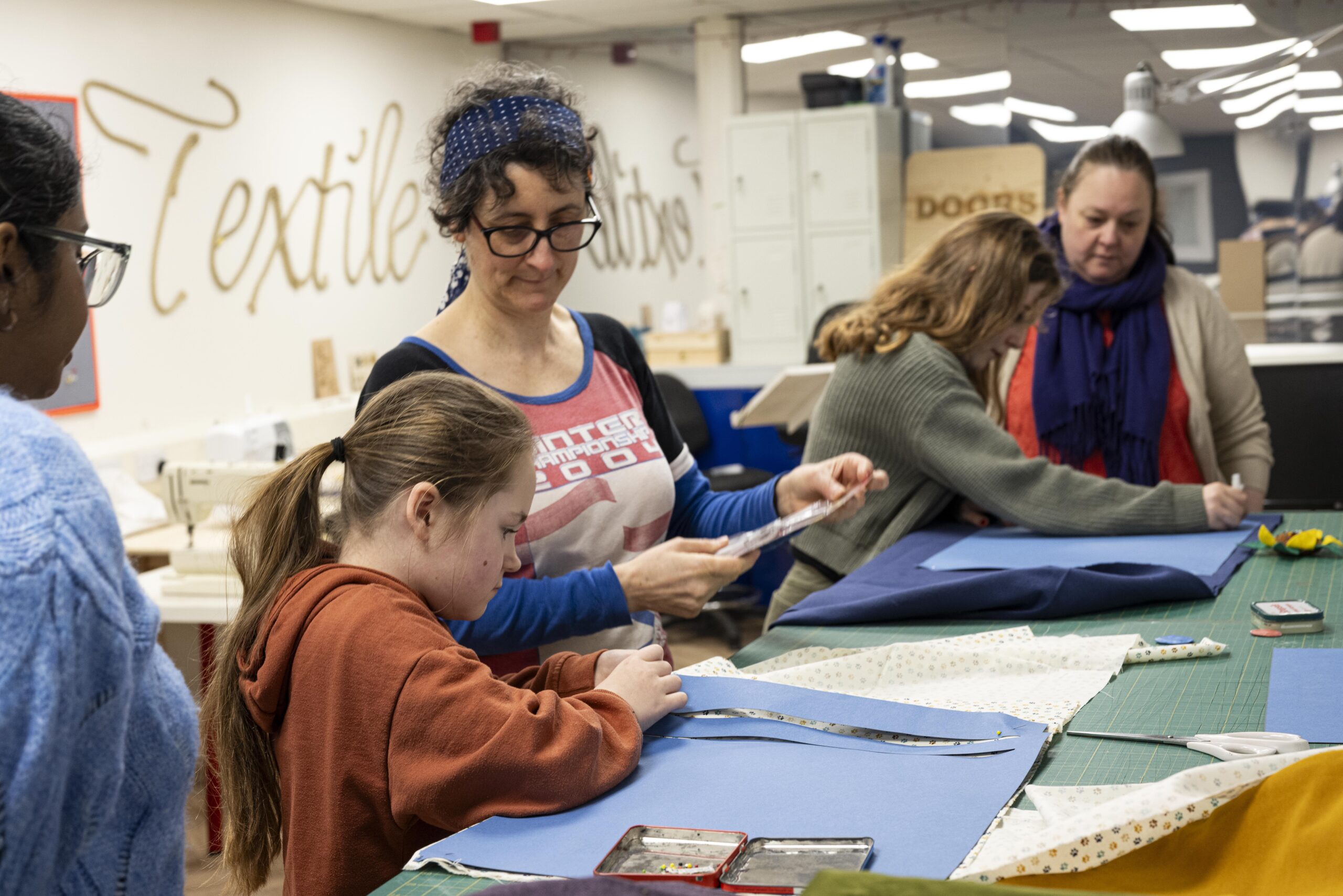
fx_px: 1865
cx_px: 672
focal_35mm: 50
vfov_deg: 27.0
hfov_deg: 39.6
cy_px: 448
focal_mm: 50
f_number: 5.6
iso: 800
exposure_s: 1/60
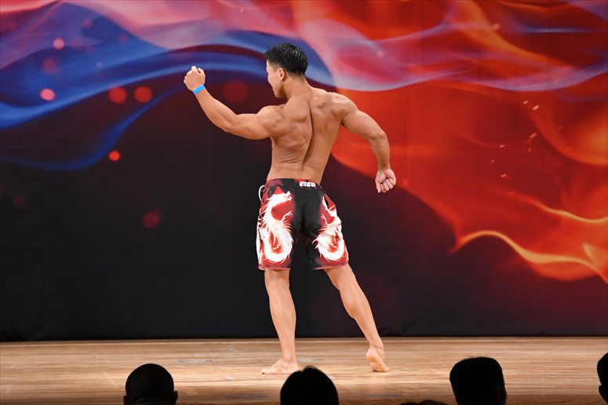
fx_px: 4051
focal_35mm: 240
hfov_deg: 8.6
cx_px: 304
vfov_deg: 5.7
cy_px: 202
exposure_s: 1/400
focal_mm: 160
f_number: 5.6
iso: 3200
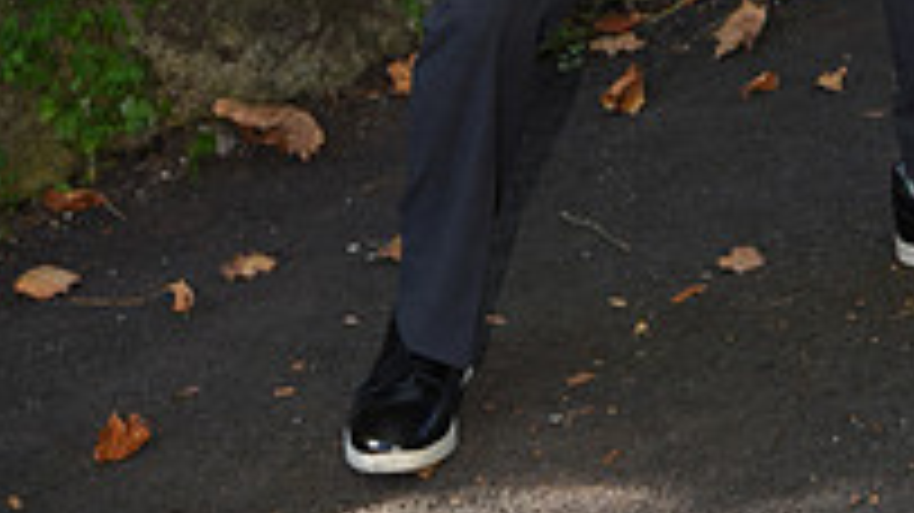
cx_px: 853
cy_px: -765
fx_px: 5087
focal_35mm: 210
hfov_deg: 10.2
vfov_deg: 5.6
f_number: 5.6
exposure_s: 1/200
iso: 640
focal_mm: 70
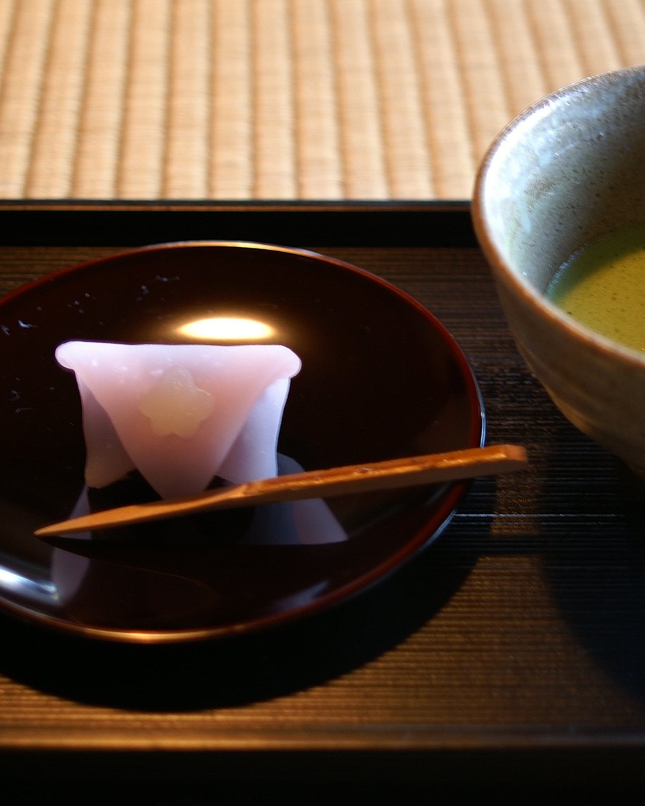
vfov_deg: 27.1
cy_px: 386
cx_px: 439
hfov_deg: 21.8
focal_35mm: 70
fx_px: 1670
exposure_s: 1/15
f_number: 2
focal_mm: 28
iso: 100
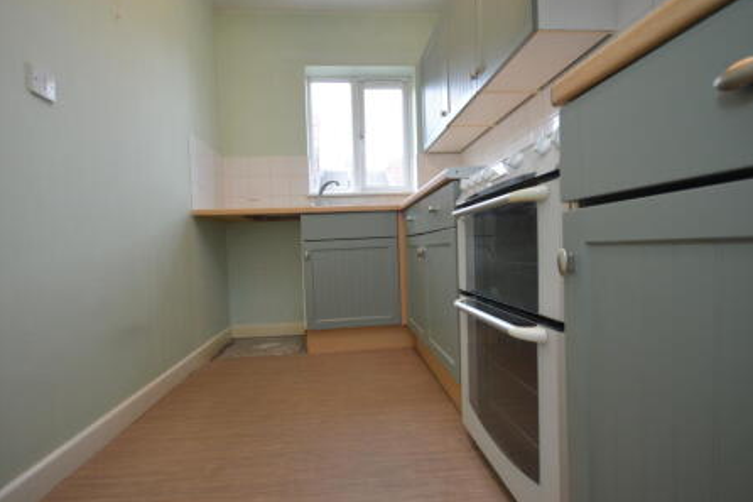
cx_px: 371
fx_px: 335
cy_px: 259
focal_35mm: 16
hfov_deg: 96.8
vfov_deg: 73.7
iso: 400
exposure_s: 1/60
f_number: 4
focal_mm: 10
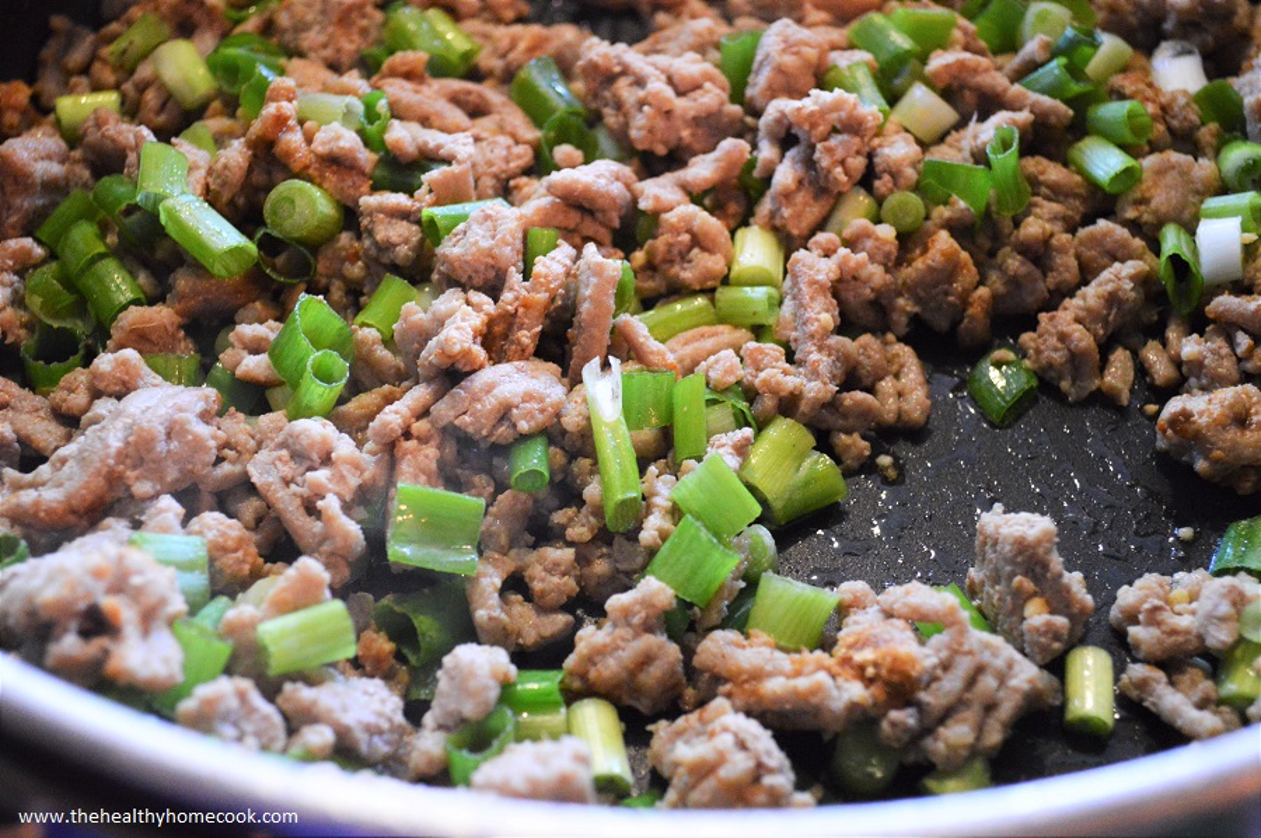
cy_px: 419
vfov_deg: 25.7
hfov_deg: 37.9
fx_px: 1837
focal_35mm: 52
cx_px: 630
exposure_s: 1/60
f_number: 5
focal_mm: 35
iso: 3200
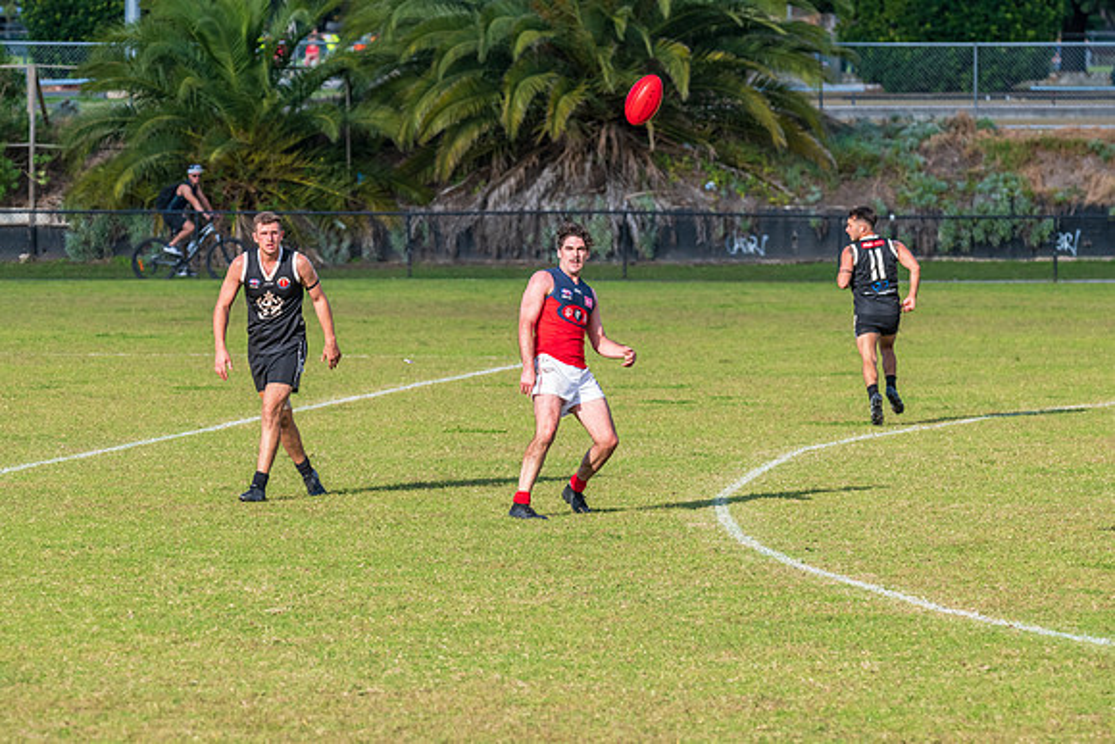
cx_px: 558
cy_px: 372
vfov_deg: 5.1
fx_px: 8380
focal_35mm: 271
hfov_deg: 7.6
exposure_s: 1/1250
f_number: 9
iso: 800
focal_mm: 260
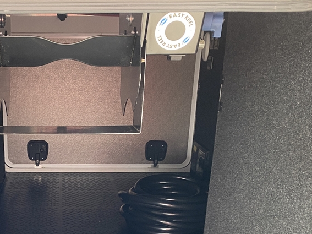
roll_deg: -0.3
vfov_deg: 25.0
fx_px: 496
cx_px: 61
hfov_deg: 33.9
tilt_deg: -20.8
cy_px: 246
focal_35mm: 55
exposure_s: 1/60
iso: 160
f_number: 1.8
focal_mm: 4.25
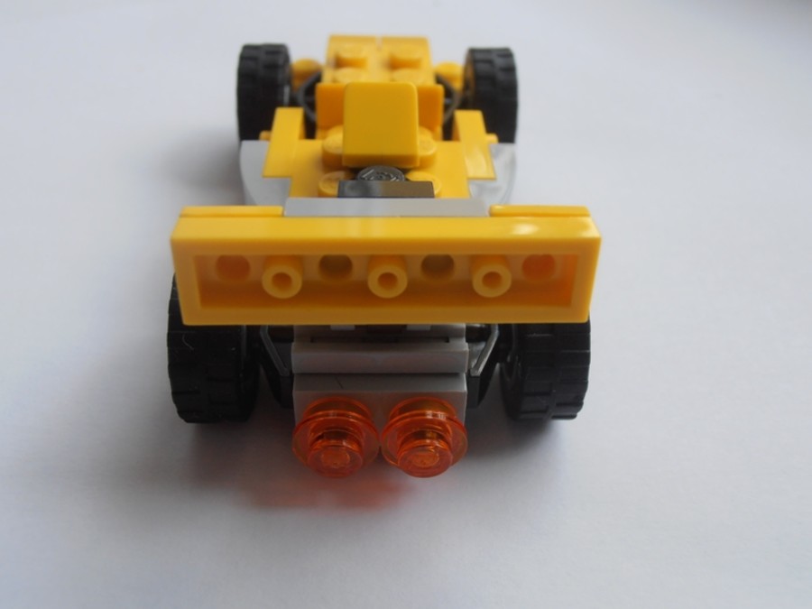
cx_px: 406
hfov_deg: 50.1
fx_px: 868
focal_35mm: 37
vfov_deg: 38.7
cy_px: 304
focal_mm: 6.61
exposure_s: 1/100
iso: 80
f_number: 3.9
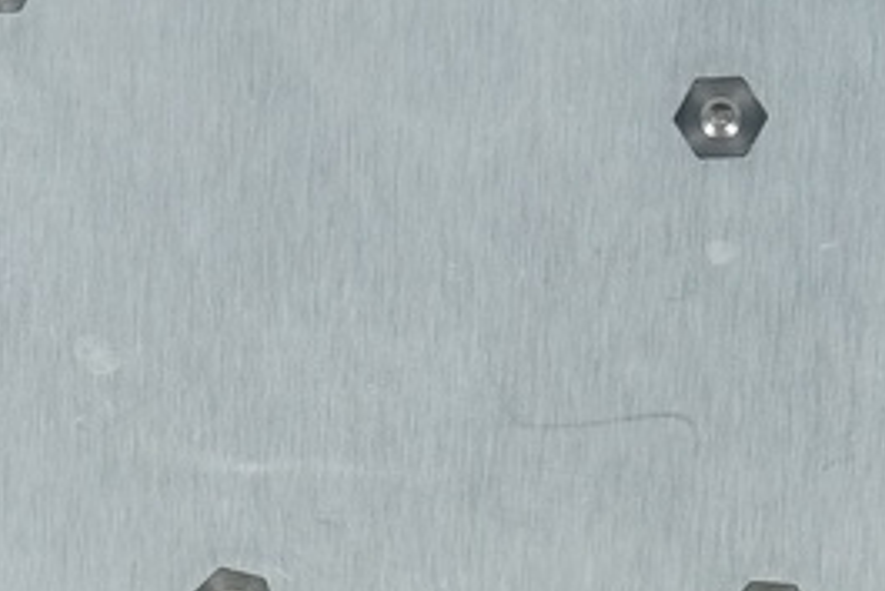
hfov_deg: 6.9
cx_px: 688
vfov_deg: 4.6
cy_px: 786
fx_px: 7280
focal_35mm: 296
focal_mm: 17.9
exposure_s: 1/125
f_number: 4
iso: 125
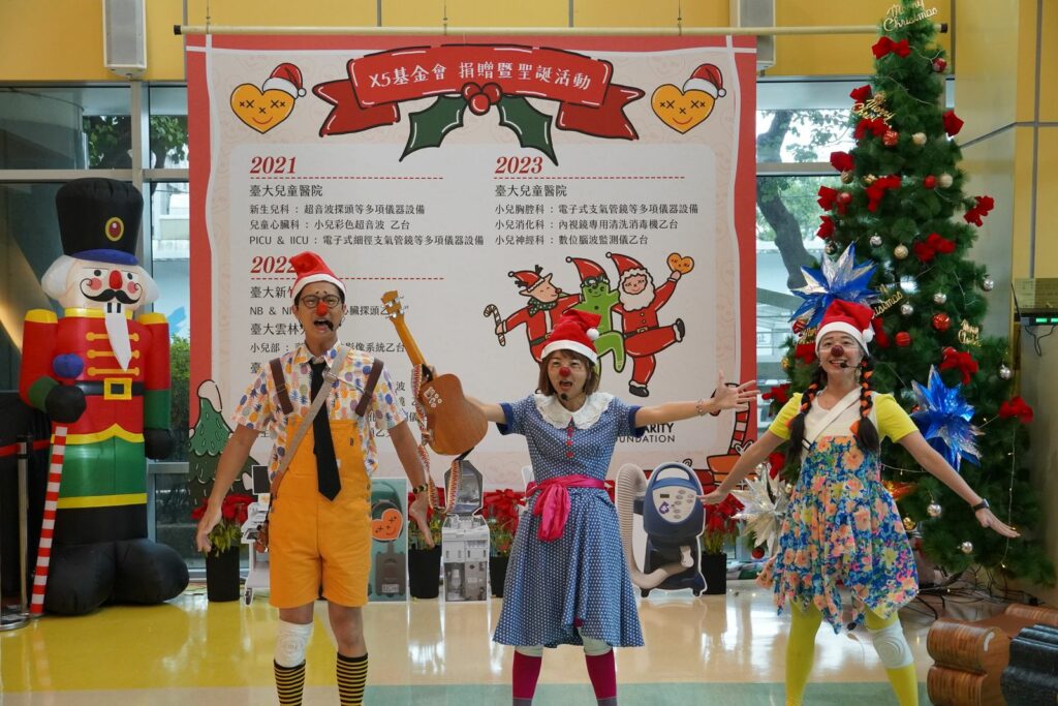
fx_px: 1411
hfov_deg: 41.1
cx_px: 529
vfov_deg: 28.1
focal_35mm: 48
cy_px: 353
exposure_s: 1/160
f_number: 4.5
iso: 2500
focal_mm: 32
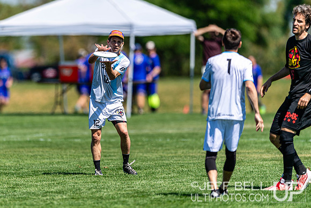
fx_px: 4774
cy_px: 83
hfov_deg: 3.7
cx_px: 103
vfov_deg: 2.5
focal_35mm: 552
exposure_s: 1/3200
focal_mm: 400
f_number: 2.8
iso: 100
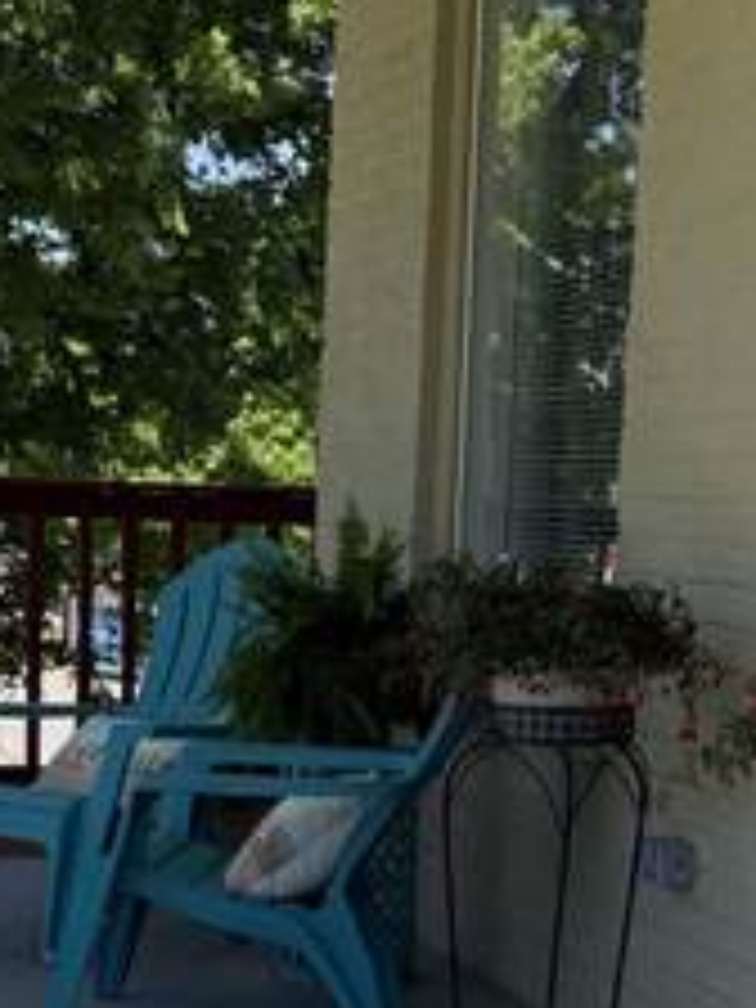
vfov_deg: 18.6
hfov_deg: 14.4
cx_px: 297
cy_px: 981
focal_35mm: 103
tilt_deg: -10.6
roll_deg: -2.3
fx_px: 2999
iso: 80
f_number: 1.78
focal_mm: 6.76
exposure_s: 1/3145
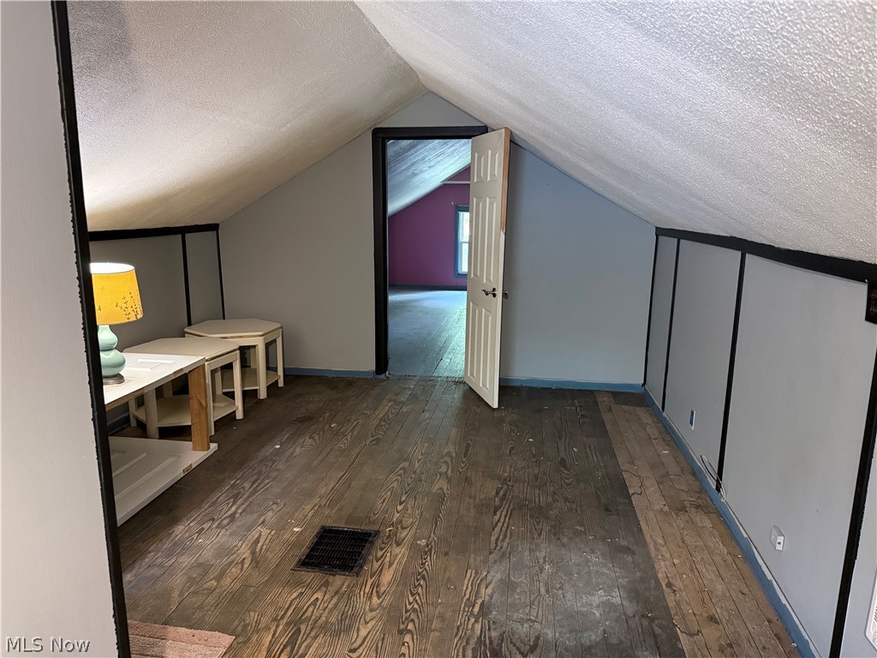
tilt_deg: -11.3
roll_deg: -0.7
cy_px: 329
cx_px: 438
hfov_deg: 71.6
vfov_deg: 56.8
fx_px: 608
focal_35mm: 24
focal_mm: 6.76
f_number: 1.78
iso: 1000
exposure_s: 1/40
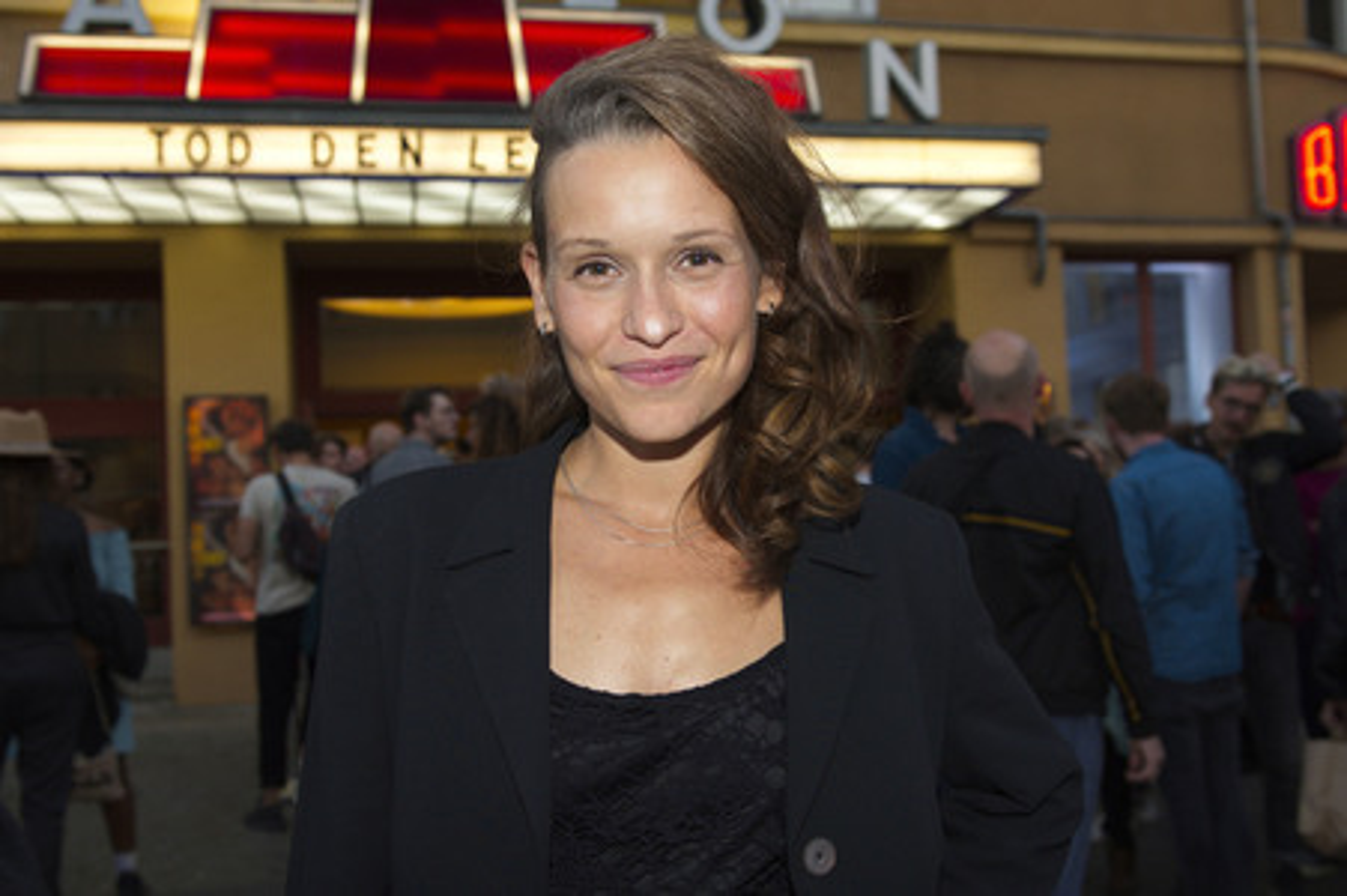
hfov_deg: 63.7
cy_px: 448
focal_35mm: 29
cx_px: 674
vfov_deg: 44.9
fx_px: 1084
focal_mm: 29
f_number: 4.5
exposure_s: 1/200
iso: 800
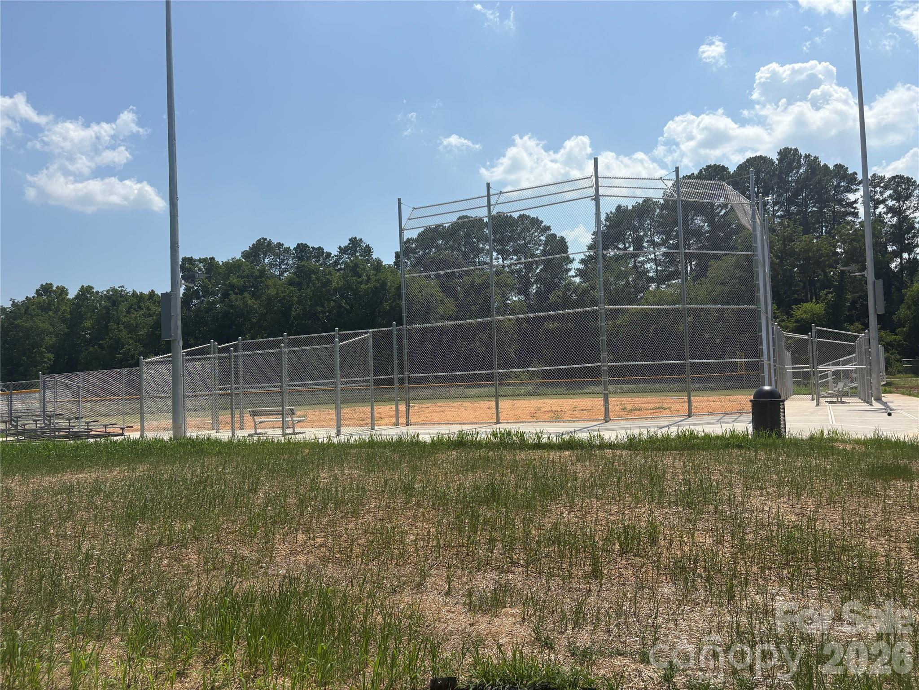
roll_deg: +3.0
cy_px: 345
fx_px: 690
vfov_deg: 53.1
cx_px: 460
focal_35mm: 26
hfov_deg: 67.3
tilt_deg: +0.6
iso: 50
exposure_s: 1/6993
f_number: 1.6
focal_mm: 5.96
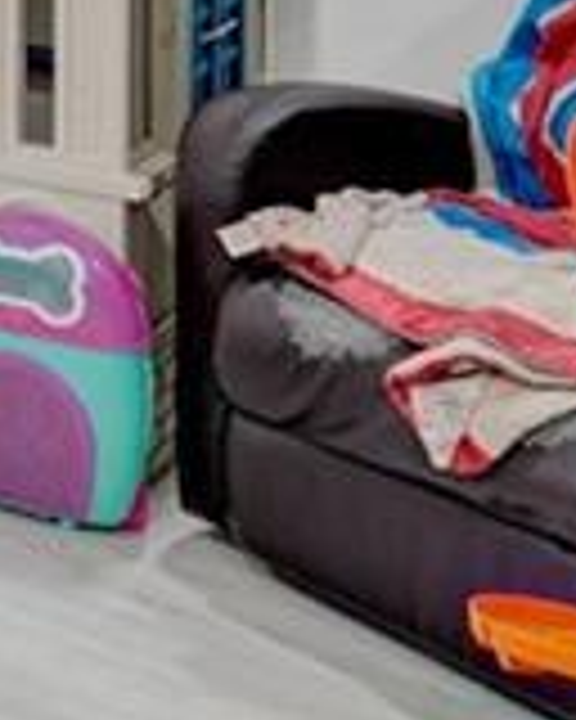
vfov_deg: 19.7
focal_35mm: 84
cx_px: -729
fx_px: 1790
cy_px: -362
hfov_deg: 13.9
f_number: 8
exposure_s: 1/3.33
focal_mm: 14
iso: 100
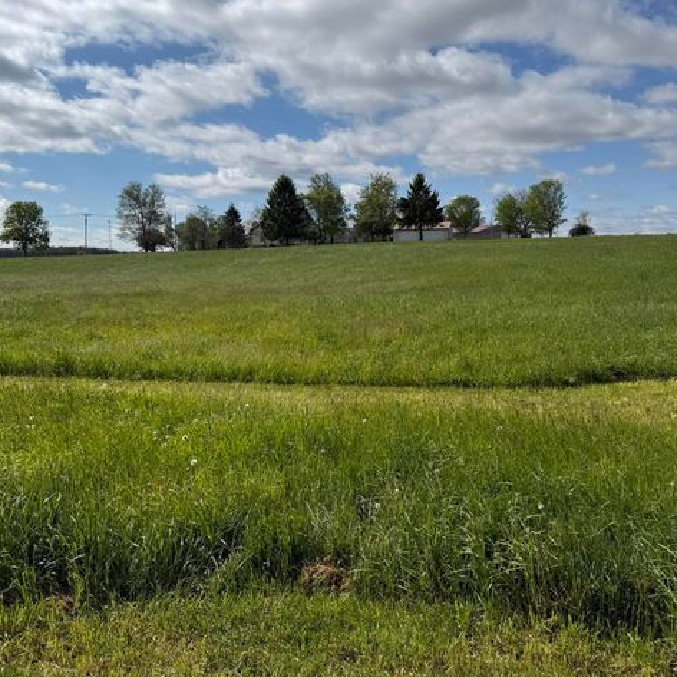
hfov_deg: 54.0
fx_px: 664
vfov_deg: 54.0
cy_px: 315
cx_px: 331
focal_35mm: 30
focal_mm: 6.76
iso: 80
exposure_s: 1/10309
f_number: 1.78
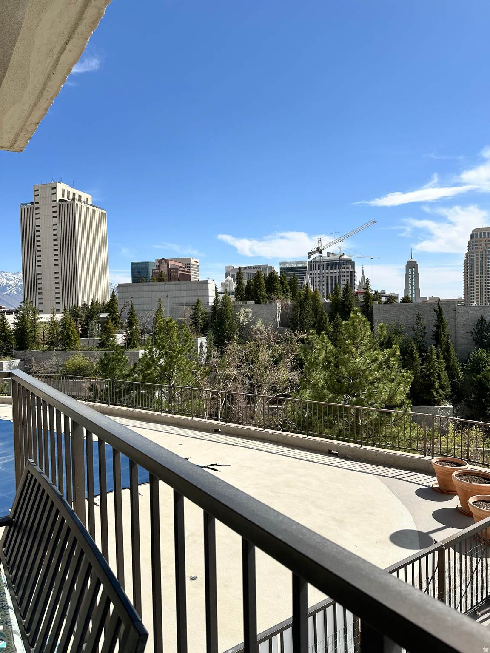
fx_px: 453
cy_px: 326
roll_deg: +0.5
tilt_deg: -0.8
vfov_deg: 71.6
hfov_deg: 56.8
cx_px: 245
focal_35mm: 24
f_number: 1.78
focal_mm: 6.86
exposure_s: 1/7042
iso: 80
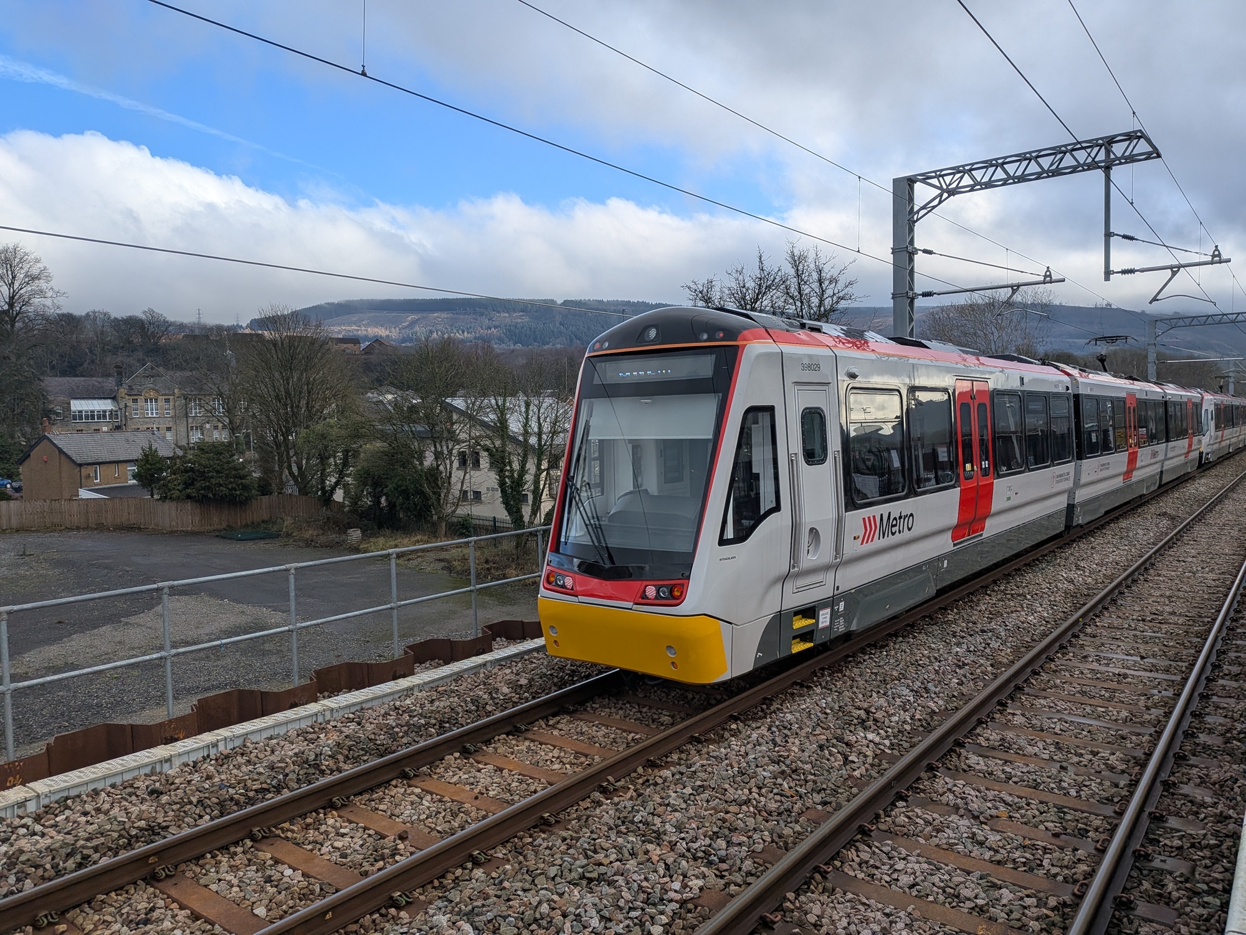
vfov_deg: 56.8
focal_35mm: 24
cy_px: 468
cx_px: 623
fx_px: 864
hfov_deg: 71.6
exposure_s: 1/989
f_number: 1.7
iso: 29
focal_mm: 4.53
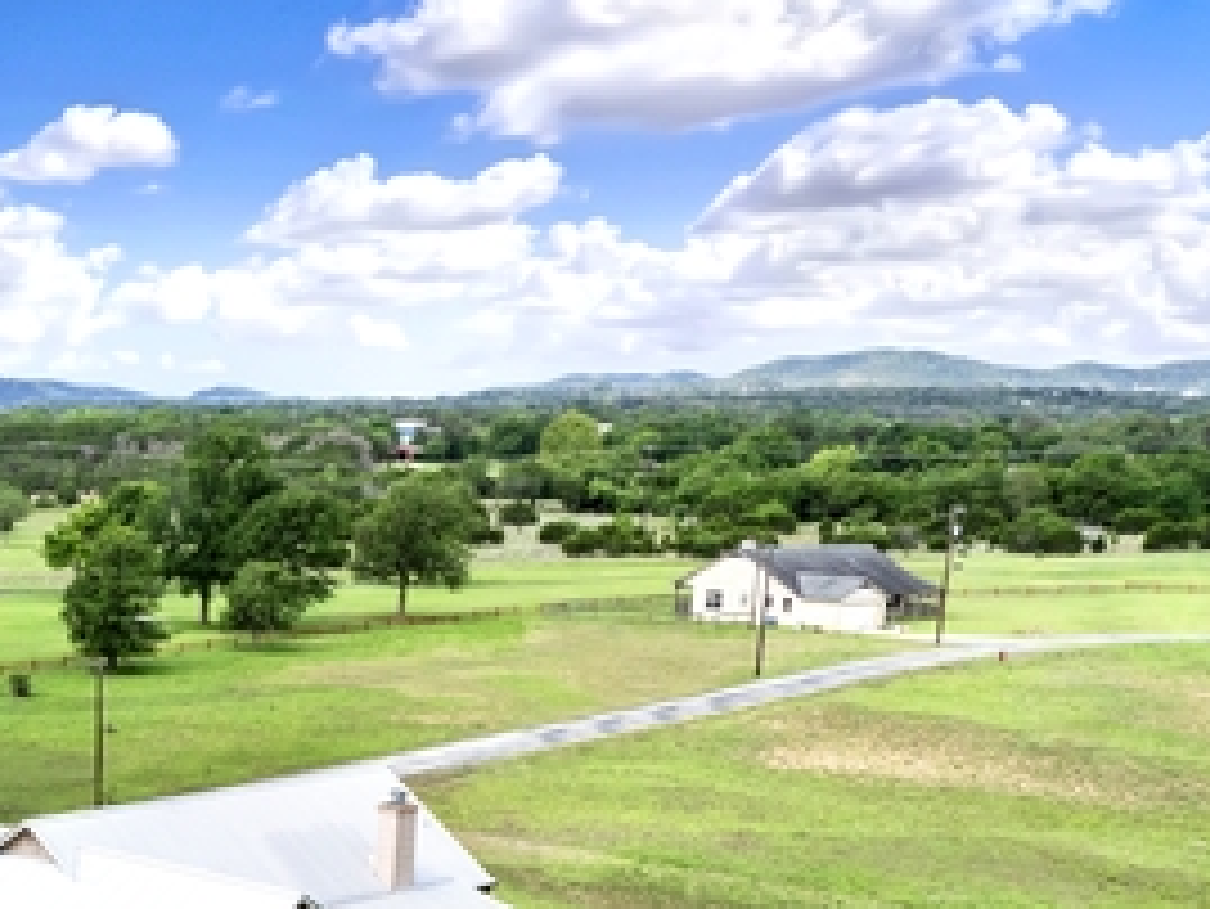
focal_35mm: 57
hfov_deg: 31.2
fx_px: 1993
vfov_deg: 23.9
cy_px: 1028
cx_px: -9
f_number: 2.8
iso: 160
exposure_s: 1/3200
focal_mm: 12.29
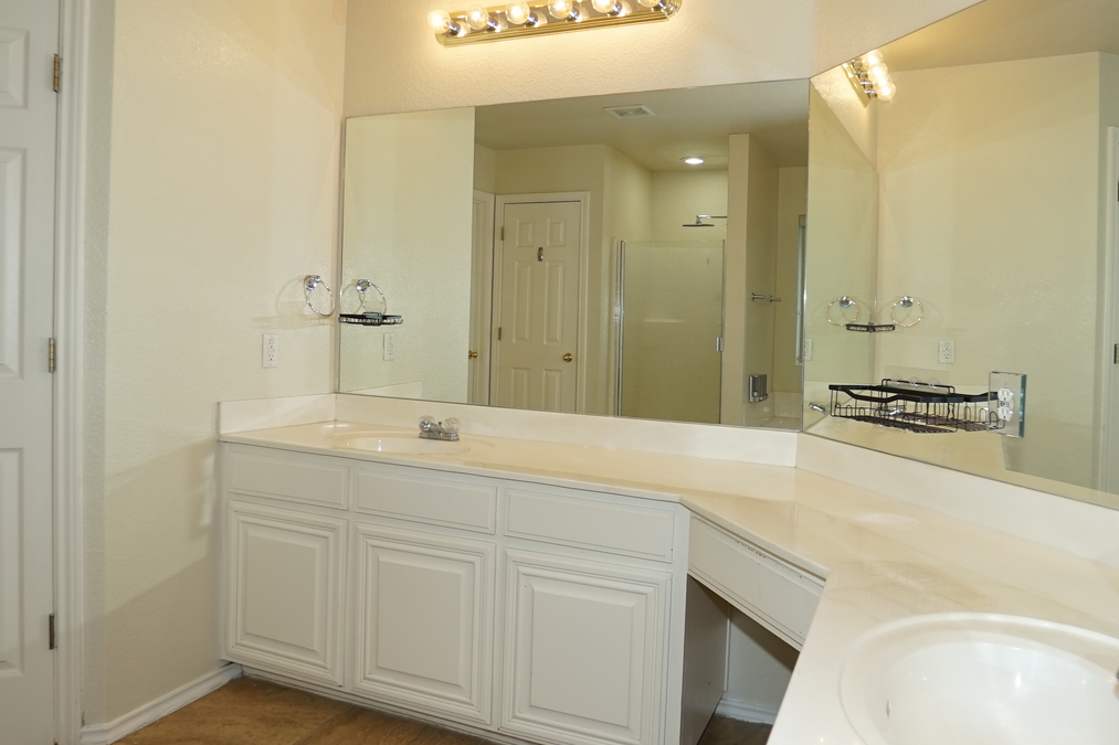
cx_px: 604
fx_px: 746
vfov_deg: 53.0
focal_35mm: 24
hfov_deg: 73.6
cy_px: 339
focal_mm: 10
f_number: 4
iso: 125
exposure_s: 1/60
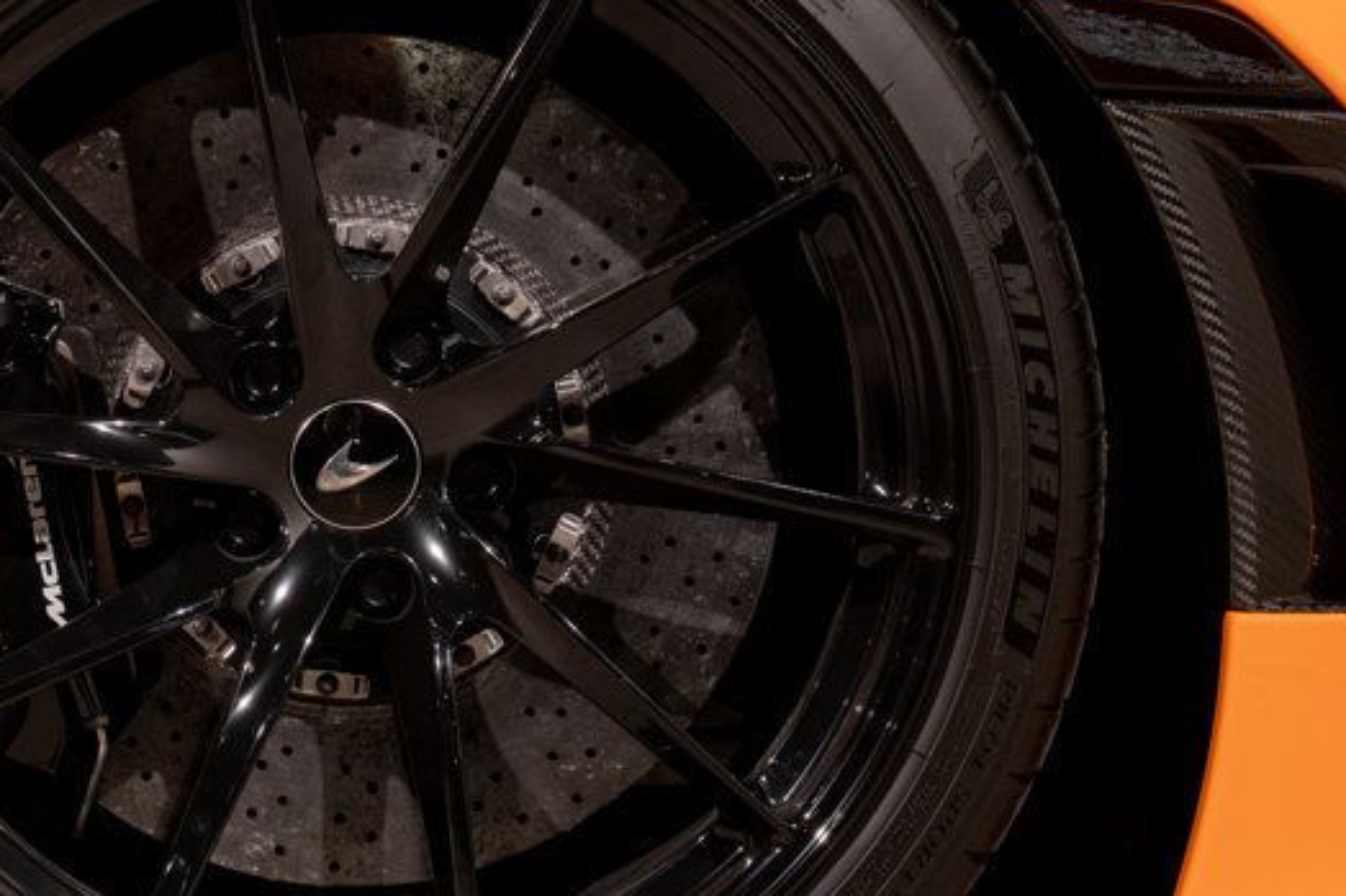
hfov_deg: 15.7
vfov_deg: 10.6
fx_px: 4821
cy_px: 399
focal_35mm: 129
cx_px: 157
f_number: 11
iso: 320
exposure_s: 1/50
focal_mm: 66
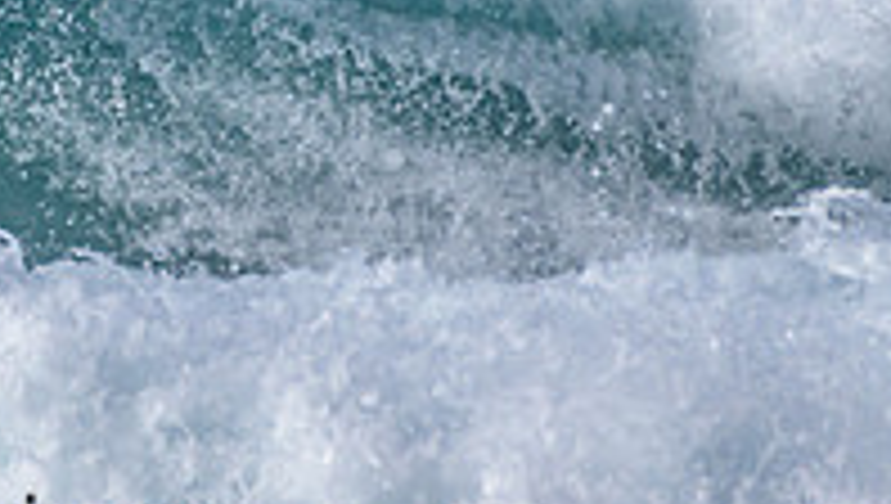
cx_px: -171
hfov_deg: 0.7
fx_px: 72487
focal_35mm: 3064
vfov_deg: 0.4
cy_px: -214
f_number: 11
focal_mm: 1000
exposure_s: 1/2000
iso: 720
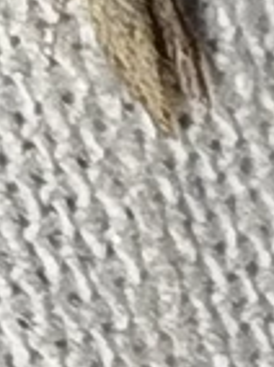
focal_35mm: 605
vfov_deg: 3.3
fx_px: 6404
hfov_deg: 2.5
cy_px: -103
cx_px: 163
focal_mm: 5.31
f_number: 1.7
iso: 80
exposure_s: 1/50
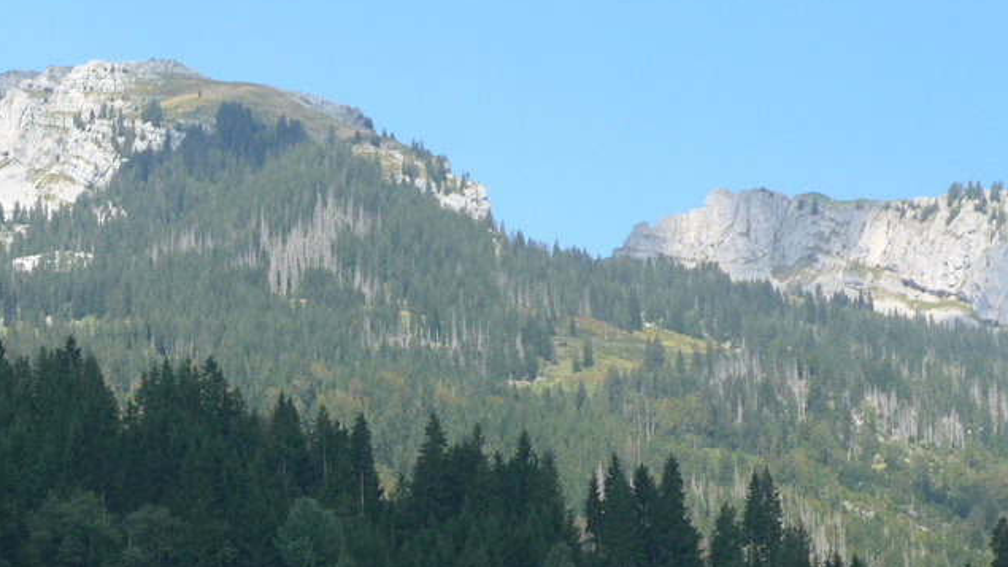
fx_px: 2860
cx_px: 84
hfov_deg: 19.6
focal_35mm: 107
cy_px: 680
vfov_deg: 11.1
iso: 80
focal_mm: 10.7
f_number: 3.3
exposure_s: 1/640
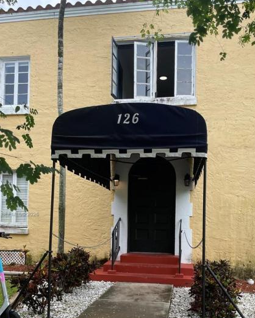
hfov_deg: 42.2
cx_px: 135
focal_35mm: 35
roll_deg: -1.5
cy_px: 214
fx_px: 330
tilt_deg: +2.3
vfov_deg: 50.5
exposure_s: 1/979
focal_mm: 4.2
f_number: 1.6
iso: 32
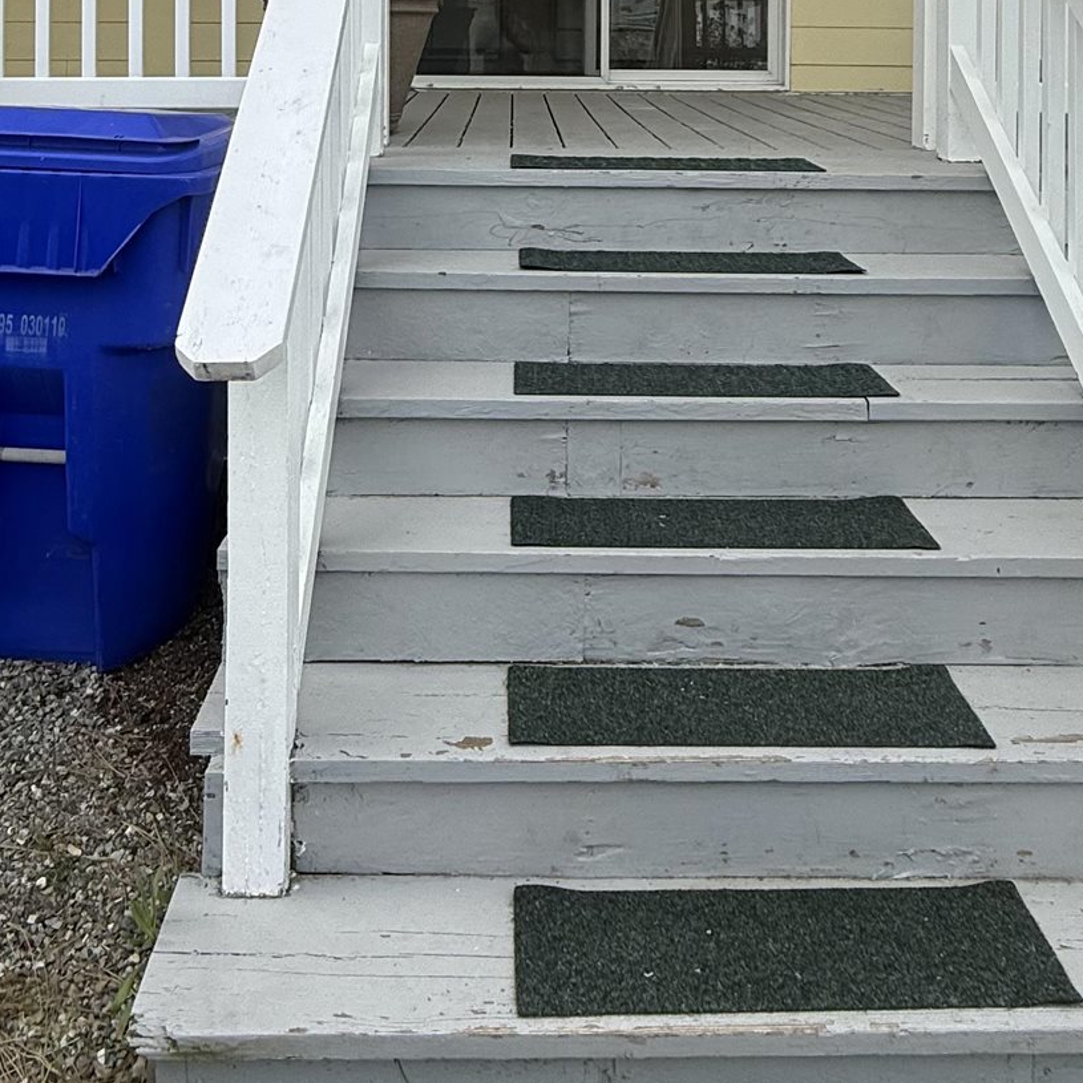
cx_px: 529
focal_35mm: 35
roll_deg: +0.2
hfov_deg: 47.2
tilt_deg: +2.6
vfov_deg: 41.3
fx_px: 1239
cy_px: 7
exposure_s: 1/888
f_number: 2.2
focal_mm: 2.22
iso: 50
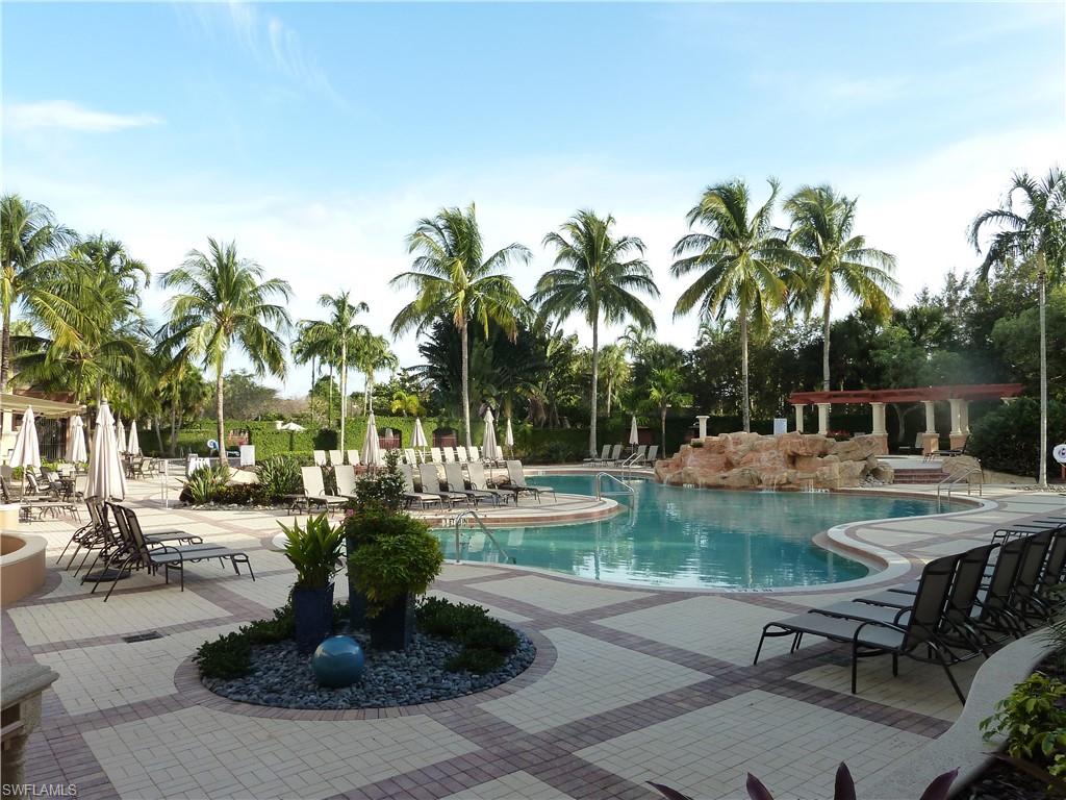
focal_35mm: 25
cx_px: 533
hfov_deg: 69.4
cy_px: 400
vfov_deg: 54.9
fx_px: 770
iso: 125
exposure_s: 1/200
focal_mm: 4.1
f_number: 4
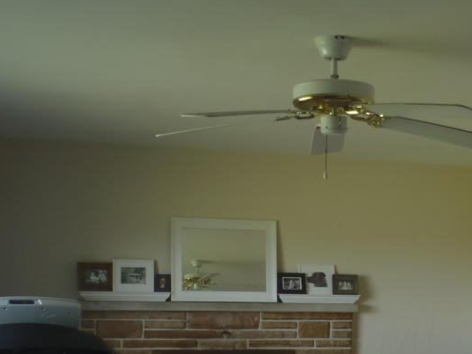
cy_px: 337
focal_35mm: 55
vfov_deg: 25.5
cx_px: 382
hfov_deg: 33.8
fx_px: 750
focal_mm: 5
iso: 100
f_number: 3.9
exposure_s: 1/15
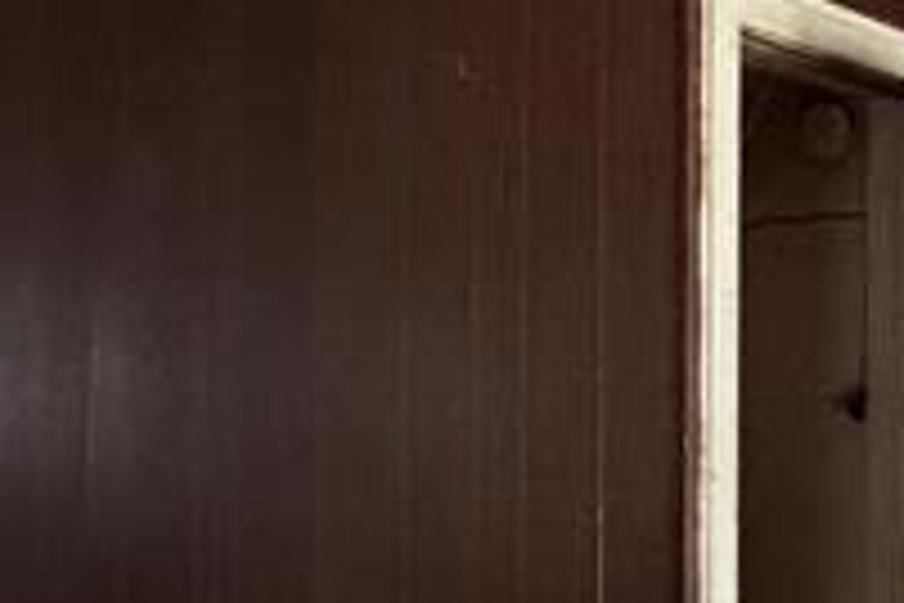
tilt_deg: -0.3
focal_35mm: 74
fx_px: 1858
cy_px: 428
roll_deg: +0.4
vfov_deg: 18.3
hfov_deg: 27.2
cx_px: 603
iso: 800
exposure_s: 1/60
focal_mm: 2.22
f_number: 2.2
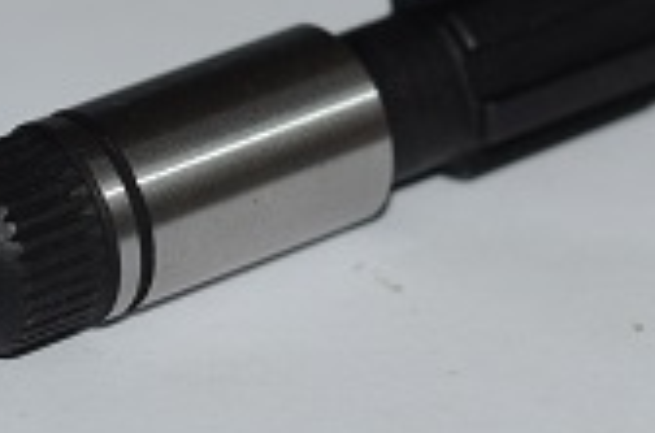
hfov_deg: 7.2
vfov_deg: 4.8
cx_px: 499
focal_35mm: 285
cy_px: 57
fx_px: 5171
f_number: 2.8
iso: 100
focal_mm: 50
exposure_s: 1/60
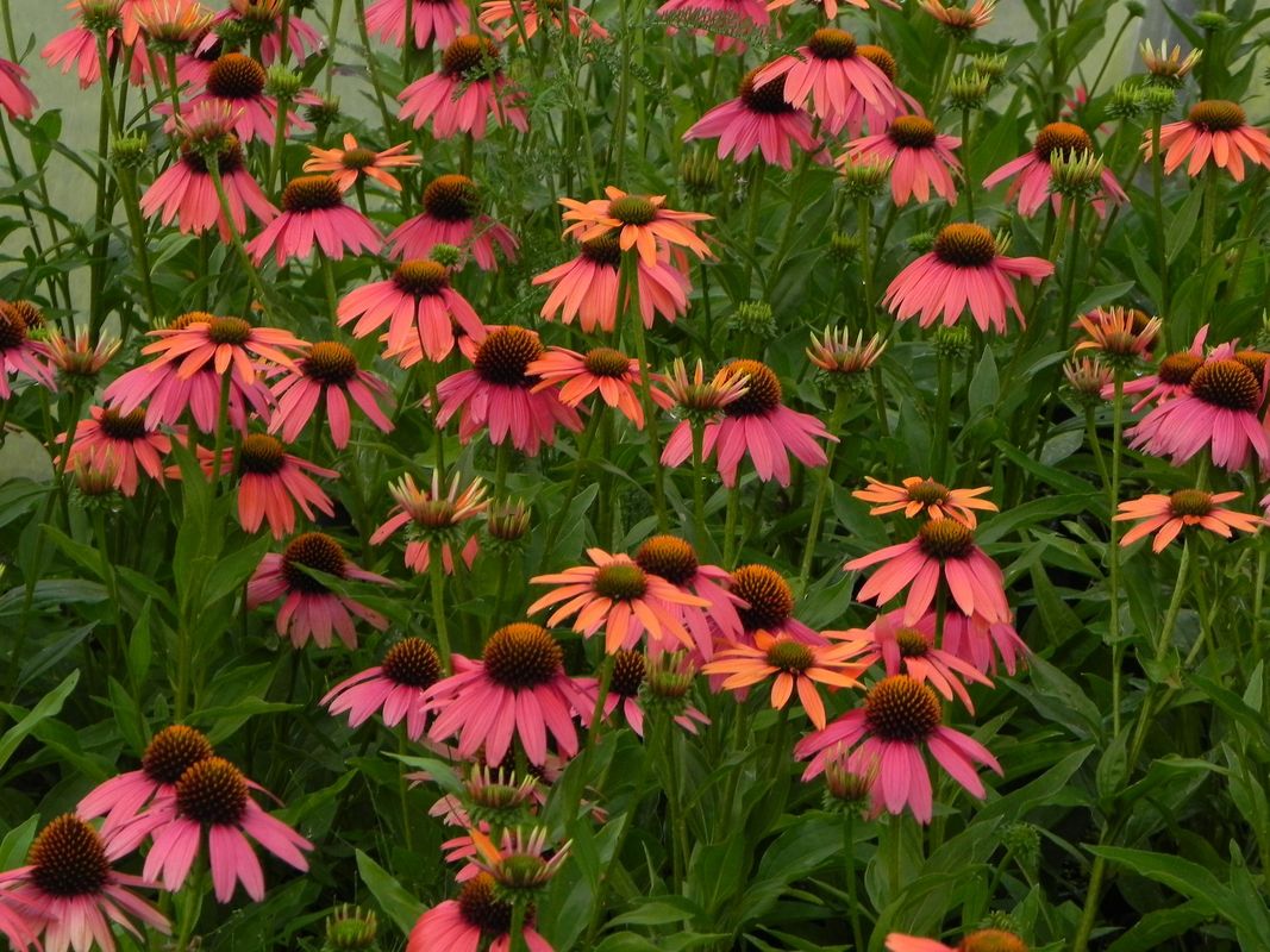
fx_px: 5943
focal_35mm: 162
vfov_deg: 9.2
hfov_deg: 12.2
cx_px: 635
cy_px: 476
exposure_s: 1/50
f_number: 5
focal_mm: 28.8
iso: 160
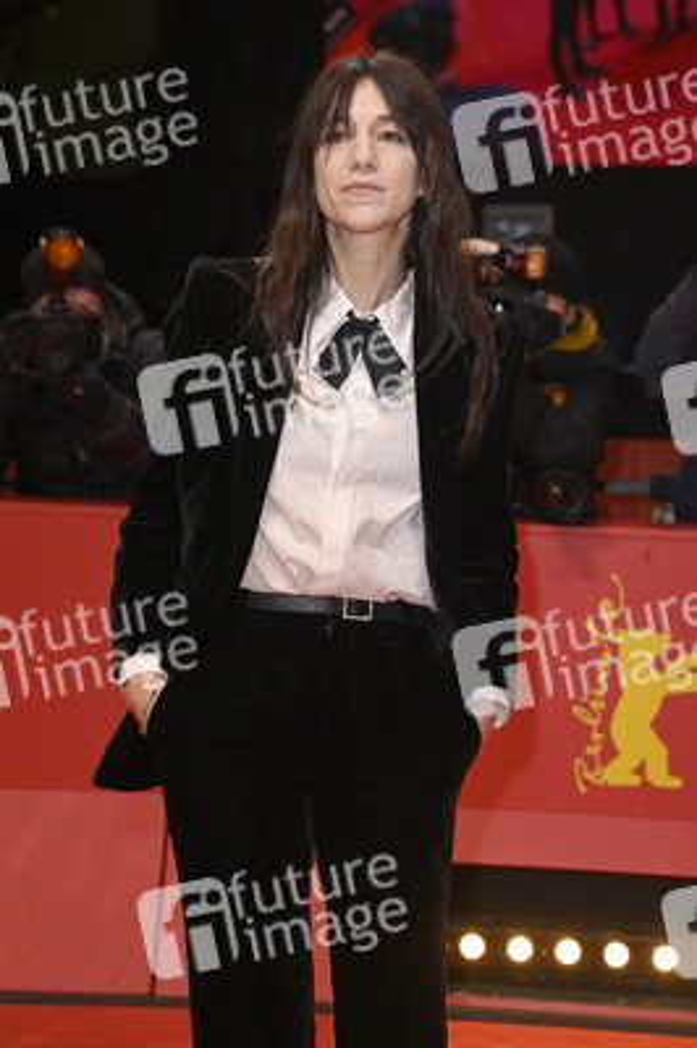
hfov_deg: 15.2
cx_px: 348
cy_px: 524
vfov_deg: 22.6
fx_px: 2618
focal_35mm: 90
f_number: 5.6
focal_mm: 90
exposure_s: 1/160
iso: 800
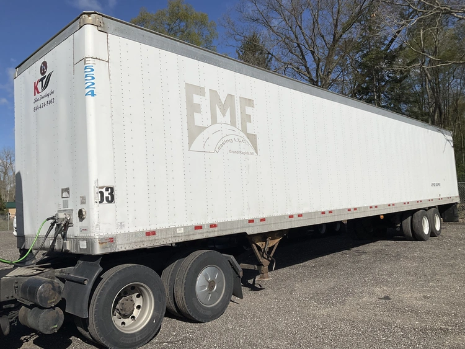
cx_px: 232
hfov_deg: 61.6
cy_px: 174
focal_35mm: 29
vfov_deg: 48.3
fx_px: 390
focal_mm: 3
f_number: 1.8
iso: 25
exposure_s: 1/7407
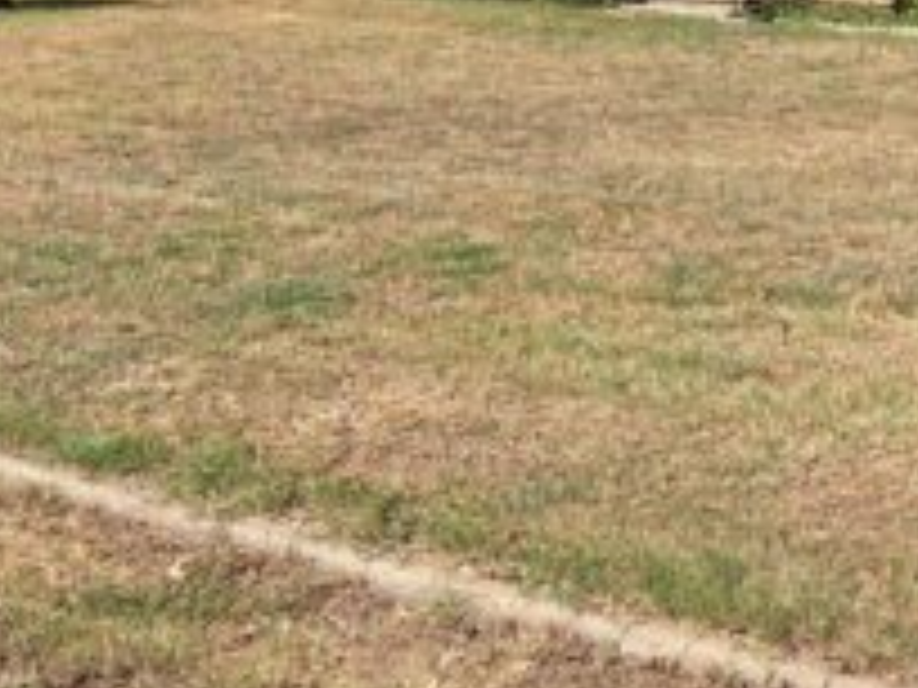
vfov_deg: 20.0
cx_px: 1150
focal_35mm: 68
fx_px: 1803
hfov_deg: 25.2
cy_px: -189
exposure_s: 1/3623
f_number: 1.6
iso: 50
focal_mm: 5.96
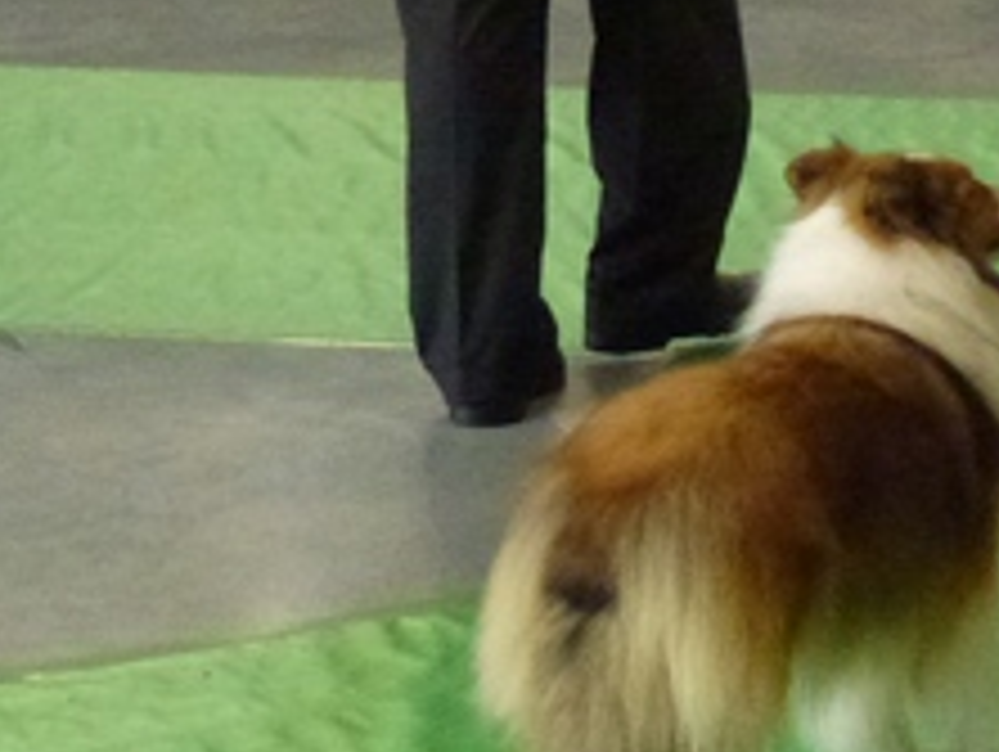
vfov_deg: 12.3
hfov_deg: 16.2
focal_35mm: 118
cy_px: -99
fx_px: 3409
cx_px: 1076
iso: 800
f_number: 3.9
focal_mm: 7.4
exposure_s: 1/250
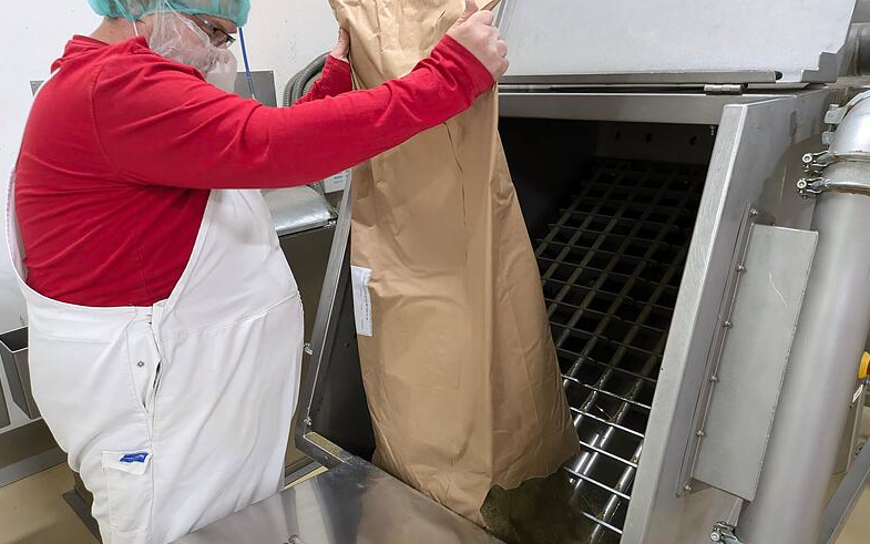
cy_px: 281
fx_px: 640
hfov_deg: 68.4
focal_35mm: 27
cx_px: 438
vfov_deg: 46.0
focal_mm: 5.43
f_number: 1.89
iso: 330
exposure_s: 1/100
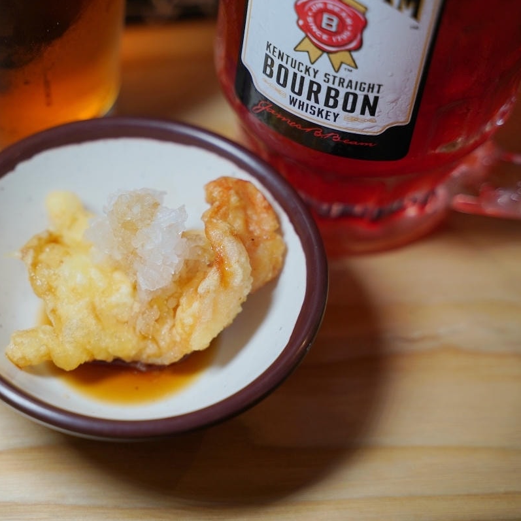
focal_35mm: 96
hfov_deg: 18.0
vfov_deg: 18.1
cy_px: 260
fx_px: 1635
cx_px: 134
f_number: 4
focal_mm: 75
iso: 250
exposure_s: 1/80
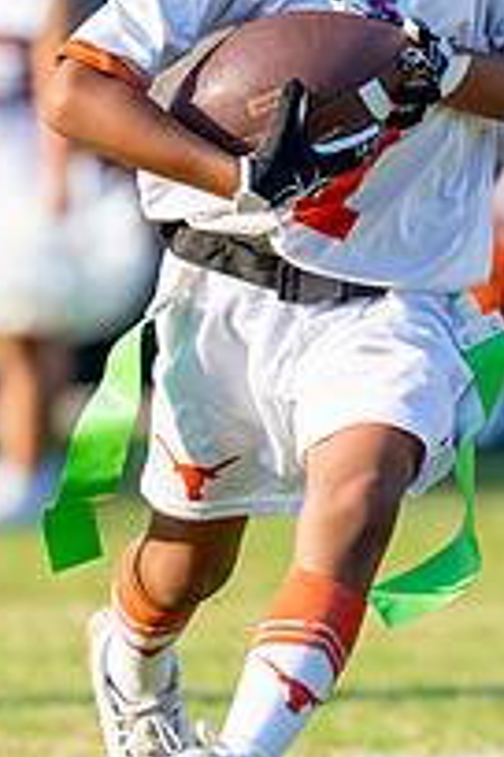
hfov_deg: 1.4
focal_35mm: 962
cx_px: 365
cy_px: 168
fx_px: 20200
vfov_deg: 2.1
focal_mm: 200
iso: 200
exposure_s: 1/2000
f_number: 2.8
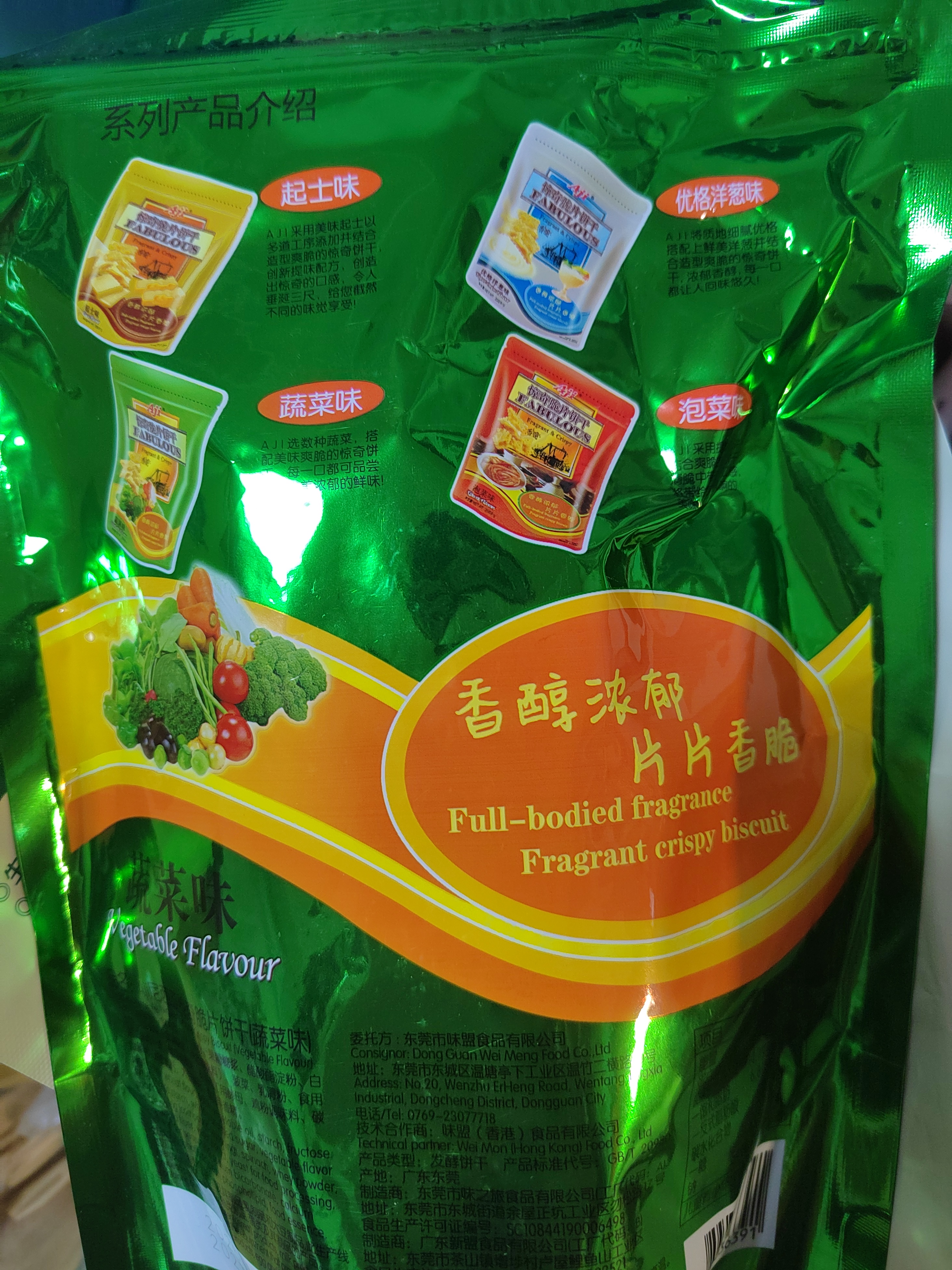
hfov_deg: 58.9
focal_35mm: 23
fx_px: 843
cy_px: 635
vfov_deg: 73.9
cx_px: 476
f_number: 1.9
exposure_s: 1/50
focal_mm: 5.52
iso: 1259
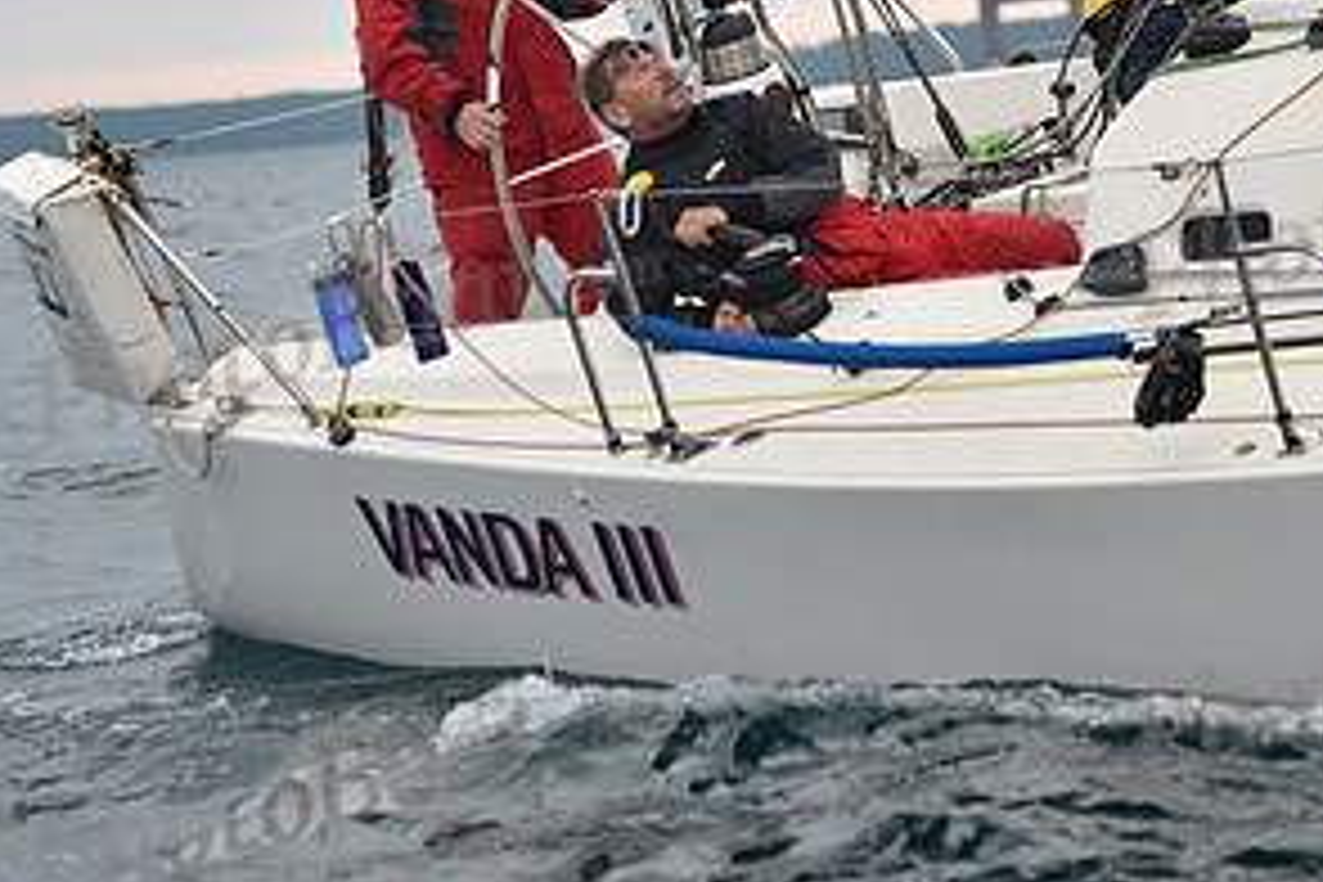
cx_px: 900
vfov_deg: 6.6
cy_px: 34
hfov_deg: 9.9
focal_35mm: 207
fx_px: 7607
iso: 640
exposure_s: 1/640
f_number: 3.2
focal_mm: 105
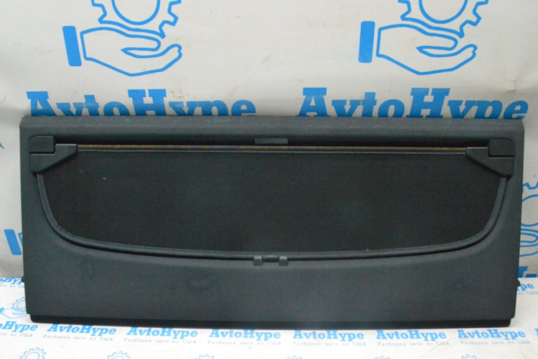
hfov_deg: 67.4
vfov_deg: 47.9
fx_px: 404
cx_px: 269
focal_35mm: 27
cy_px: 180
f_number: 10
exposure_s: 1/125
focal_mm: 18
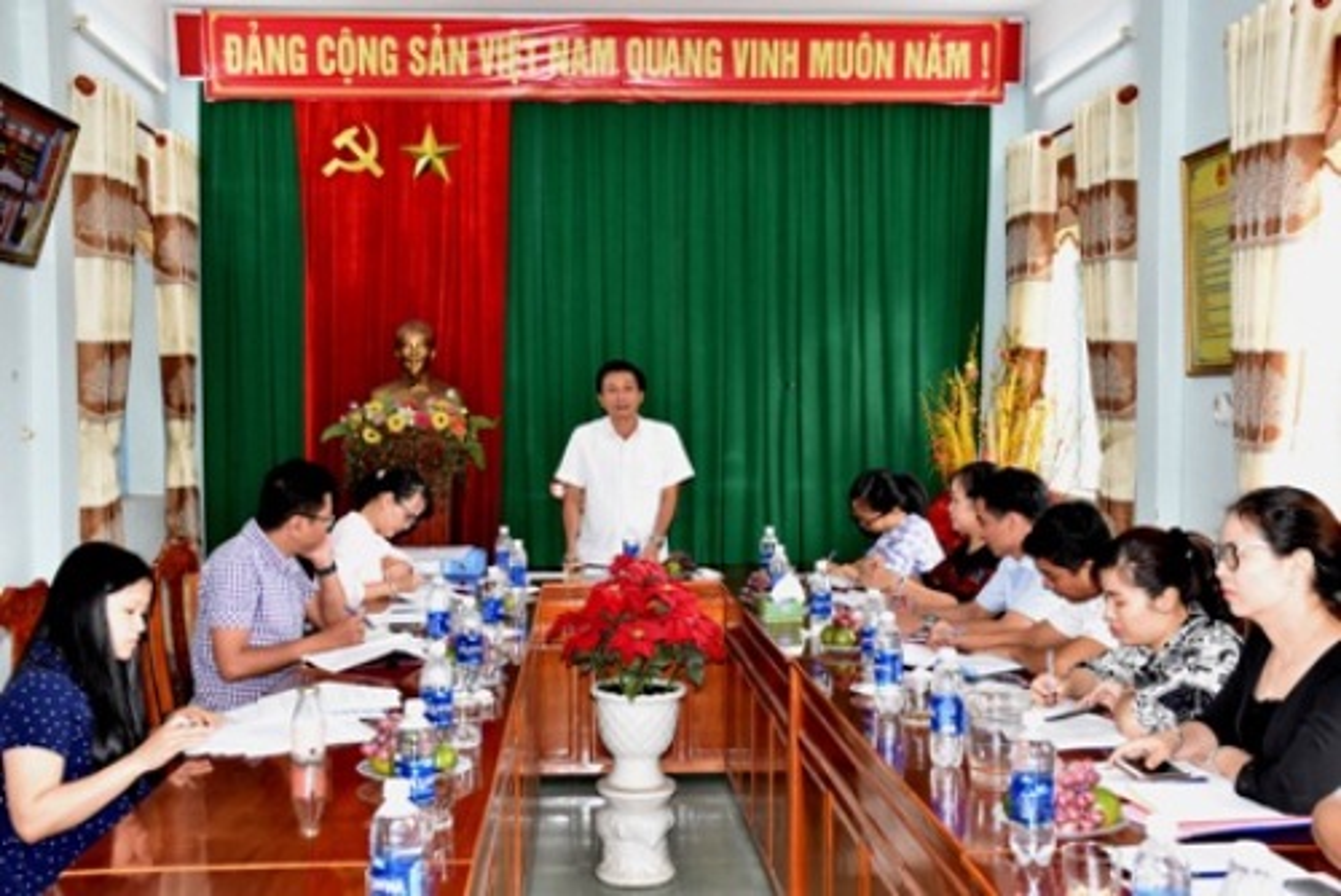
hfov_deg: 49.5
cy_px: 448
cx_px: 670
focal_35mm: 39
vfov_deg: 34.3
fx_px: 1454
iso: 1600
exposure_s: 1/125
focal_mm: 26
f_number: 5.6
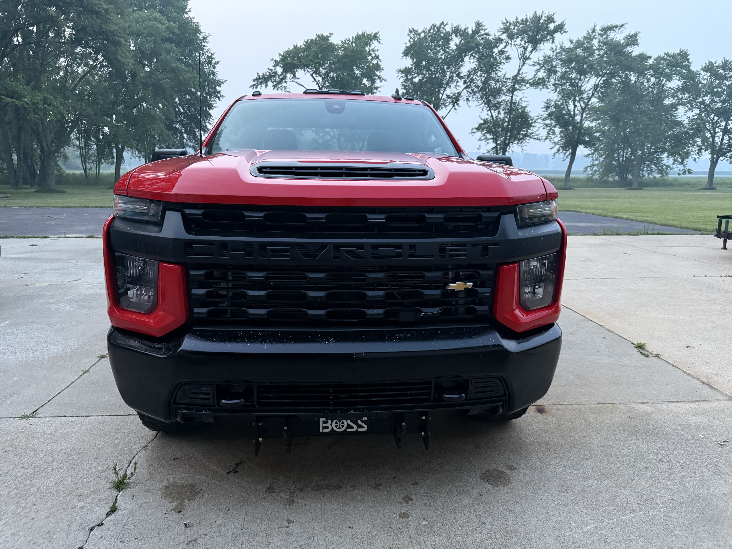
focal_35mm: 24
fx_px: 508
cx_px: 366
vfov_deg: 56.8
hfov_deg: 71.6
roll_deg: -0.6
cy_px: 274
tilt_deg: -11.2
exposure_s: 1/40
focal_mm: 6.76
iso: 1000
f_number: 1.78
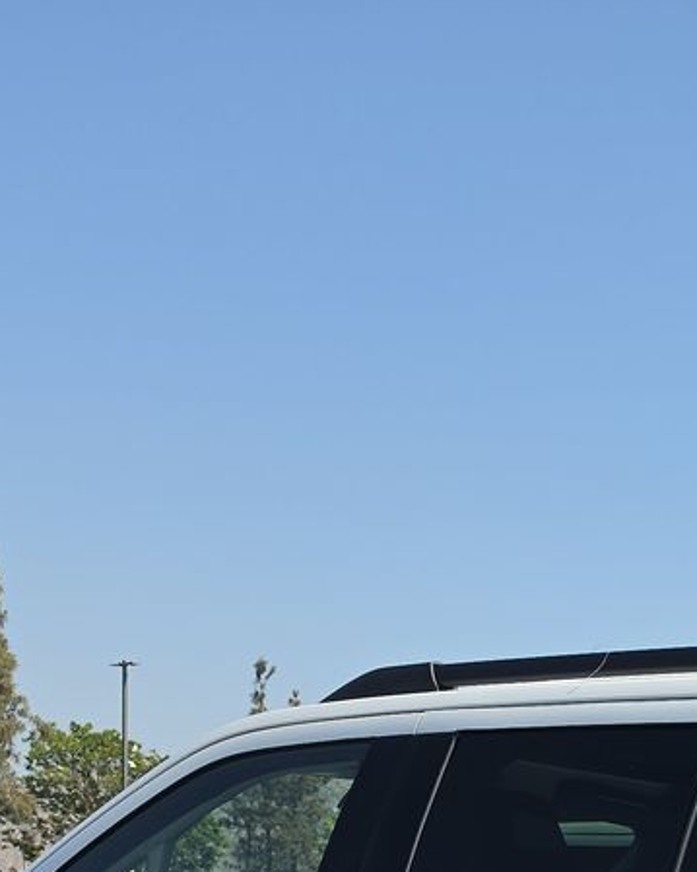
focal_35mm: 80
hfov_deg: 18.0
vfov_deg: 21.6
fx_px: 2064
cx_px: 893
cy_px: 1132
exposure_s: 1/754
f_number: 1.4
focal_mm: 6.5
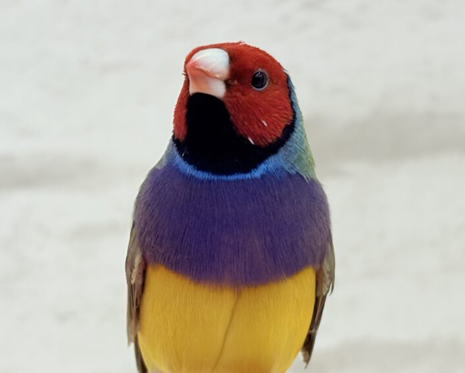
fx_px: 1184
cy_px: 220
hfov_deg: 22.2
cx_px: 242
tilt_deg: +4.2
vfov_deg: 17.9
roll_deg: +5.8
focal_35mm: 86
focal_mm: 5.96
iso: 80
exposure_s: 1/100
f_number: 1.6
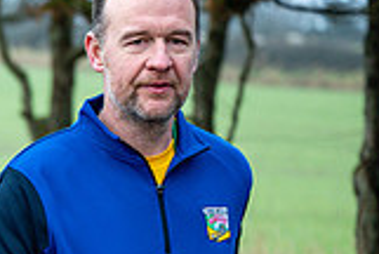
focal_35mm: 252
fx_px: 2658
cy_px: 288
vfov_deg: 5.5
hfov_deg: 8.1
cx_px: -92
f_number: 2.8
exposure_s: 1/1250
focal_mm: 70
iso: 560
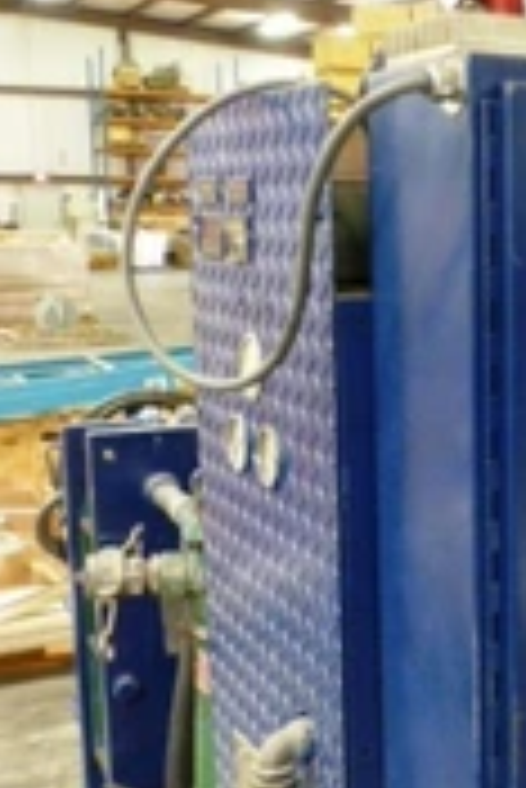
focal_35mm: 57
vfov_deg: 35.0
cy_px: 432
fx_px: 1247
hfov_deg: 22.0
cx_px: 634
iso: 400
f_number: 3.3
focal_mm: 4.3
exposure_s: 1/6
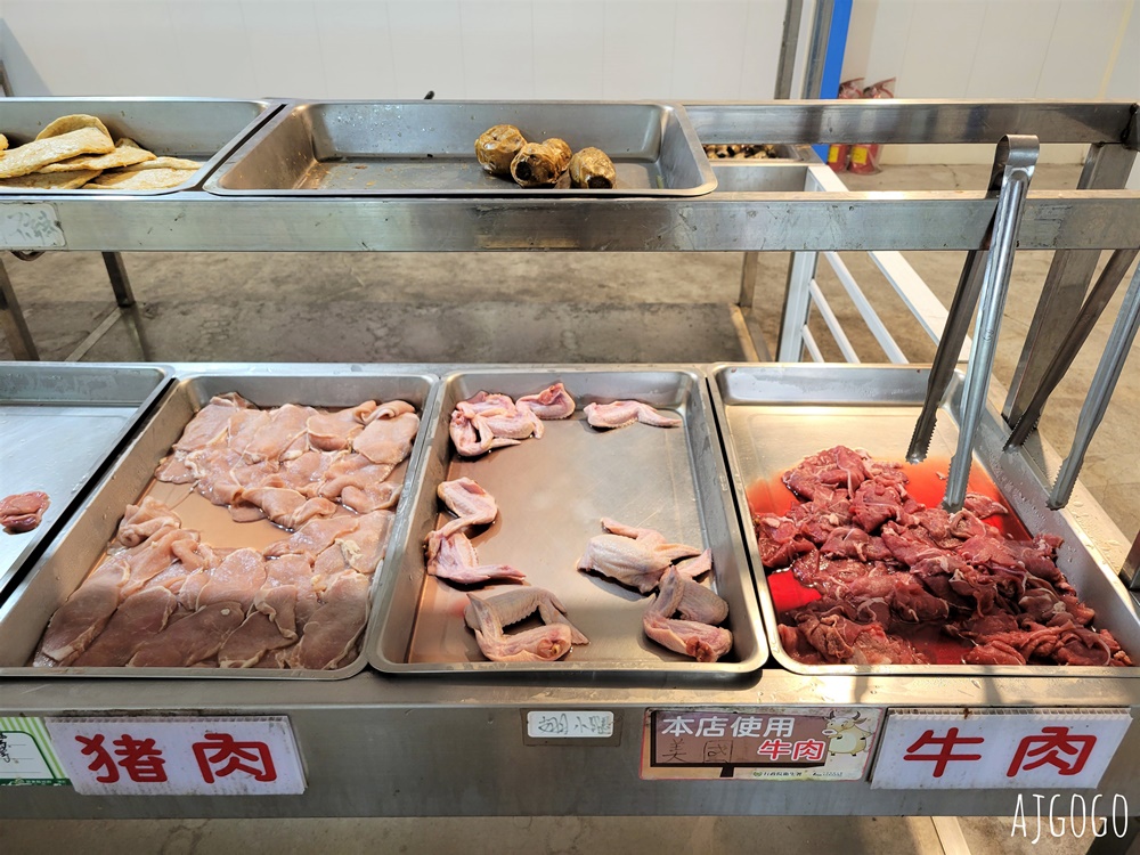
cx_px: 570
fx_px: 856
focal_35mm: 26
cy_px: 428
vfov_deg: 53.1
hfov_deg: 67.3
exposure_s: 1/40
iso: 200
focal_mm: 5.4
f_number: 1.8
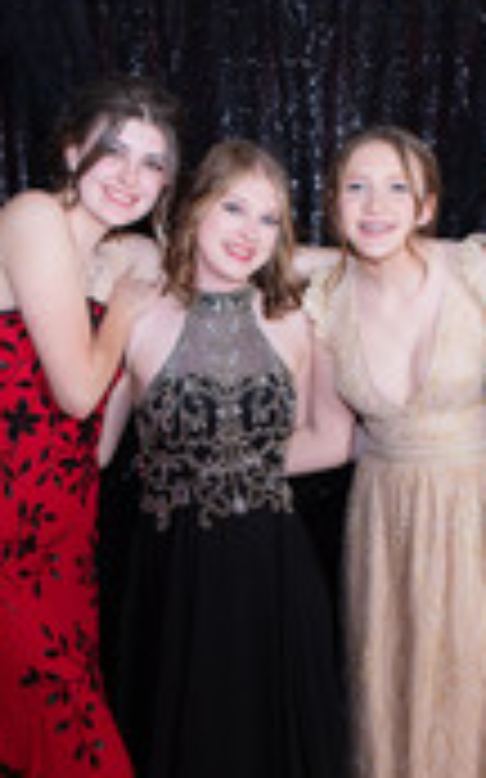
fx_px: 1421
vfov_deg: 30.5
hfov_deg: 19.4
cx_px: 302
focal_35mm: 67
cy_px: 482
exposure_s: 1/125
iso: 200
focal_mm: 26
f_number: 4.5
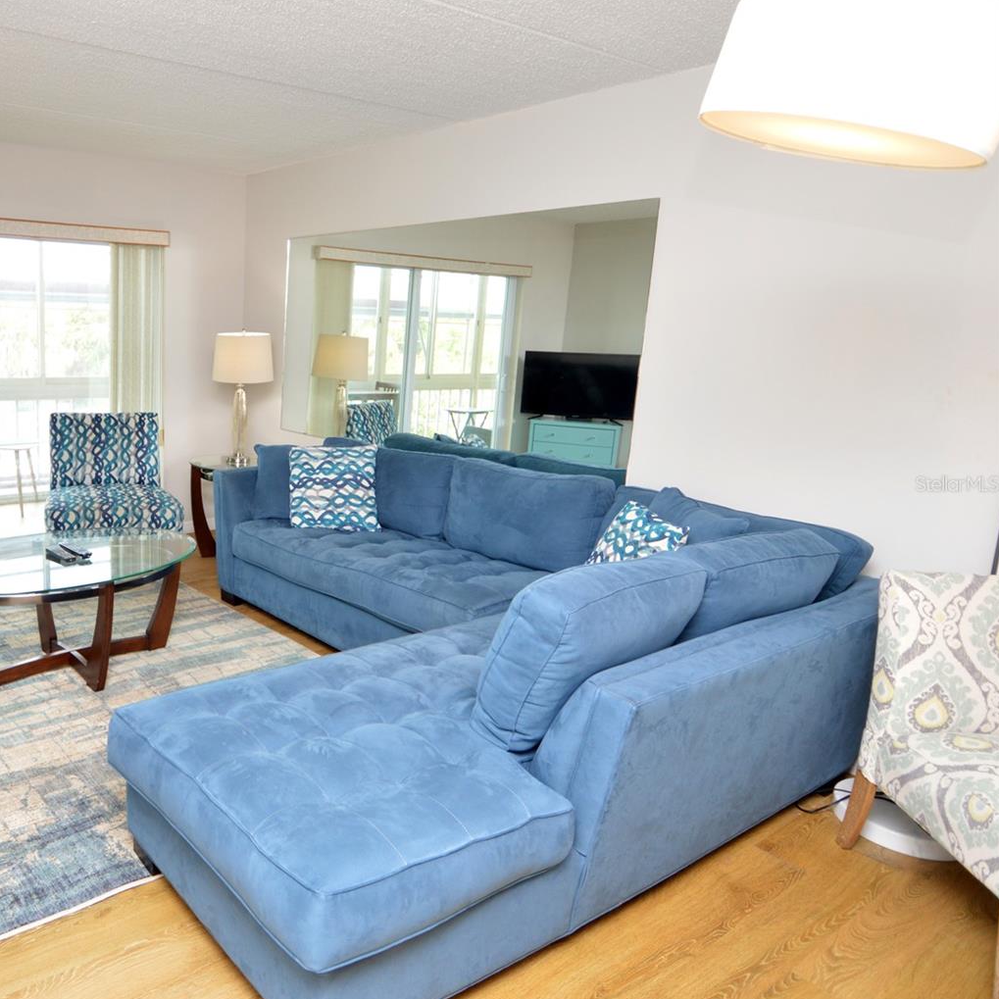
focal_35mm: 24
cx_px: 219
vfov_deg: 65.0
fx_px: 784
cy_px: 484
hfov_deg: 60.5
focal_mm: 12
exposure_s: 1/60
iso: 400
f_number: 4
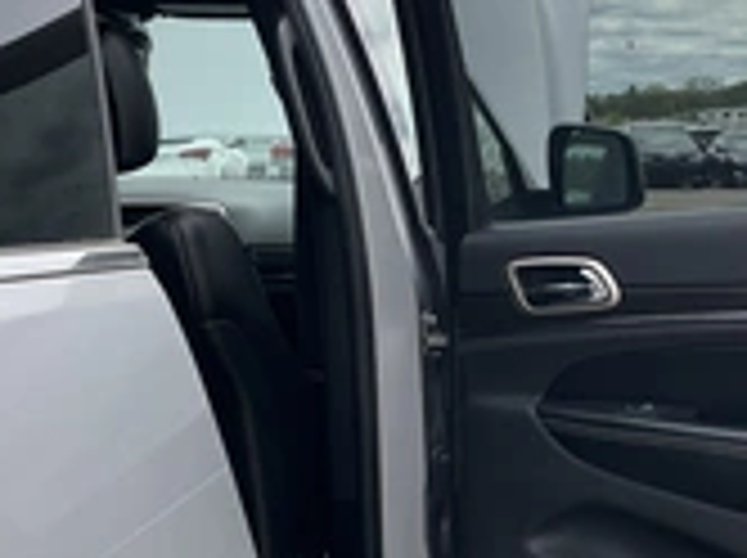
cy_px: 346
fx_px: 1508
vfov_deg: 20.9
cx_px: 477
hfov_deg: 27.7
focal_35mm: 70
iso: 25
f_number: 1.8
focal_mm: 3
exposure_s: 1/978
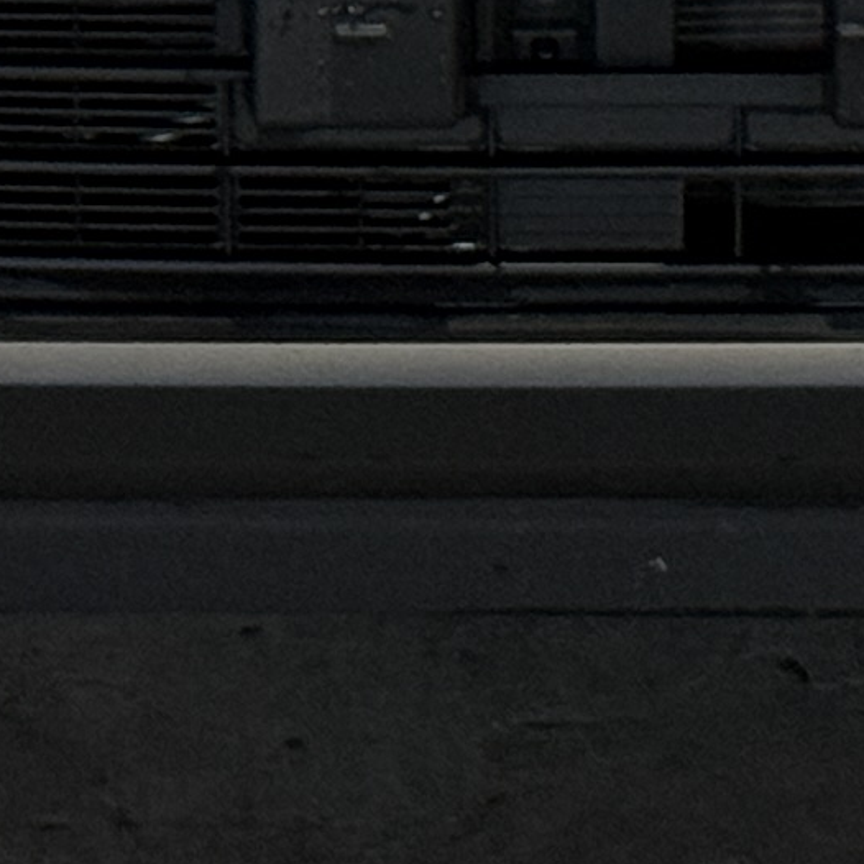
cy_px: -1505
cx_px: 609
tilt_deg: -8.3
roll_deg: +0.2
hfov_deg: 5.4
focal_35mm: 325
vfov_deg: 5.2
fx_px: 9178
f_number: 1.78
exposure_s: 1/60
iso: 100
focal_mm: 6.76
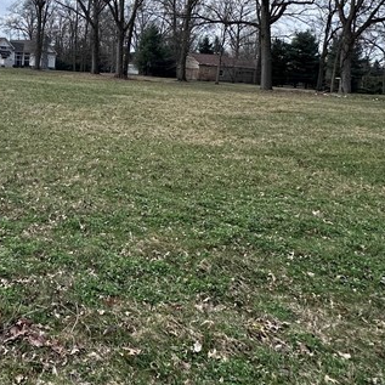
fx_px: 503
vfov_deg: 39.7
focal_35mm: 40
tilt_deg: -0.1
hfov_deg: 36.6
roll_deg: -3.7
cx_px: -18
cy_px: 62
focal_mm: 2.22
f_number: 2.2
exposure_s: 1/2618
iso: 50
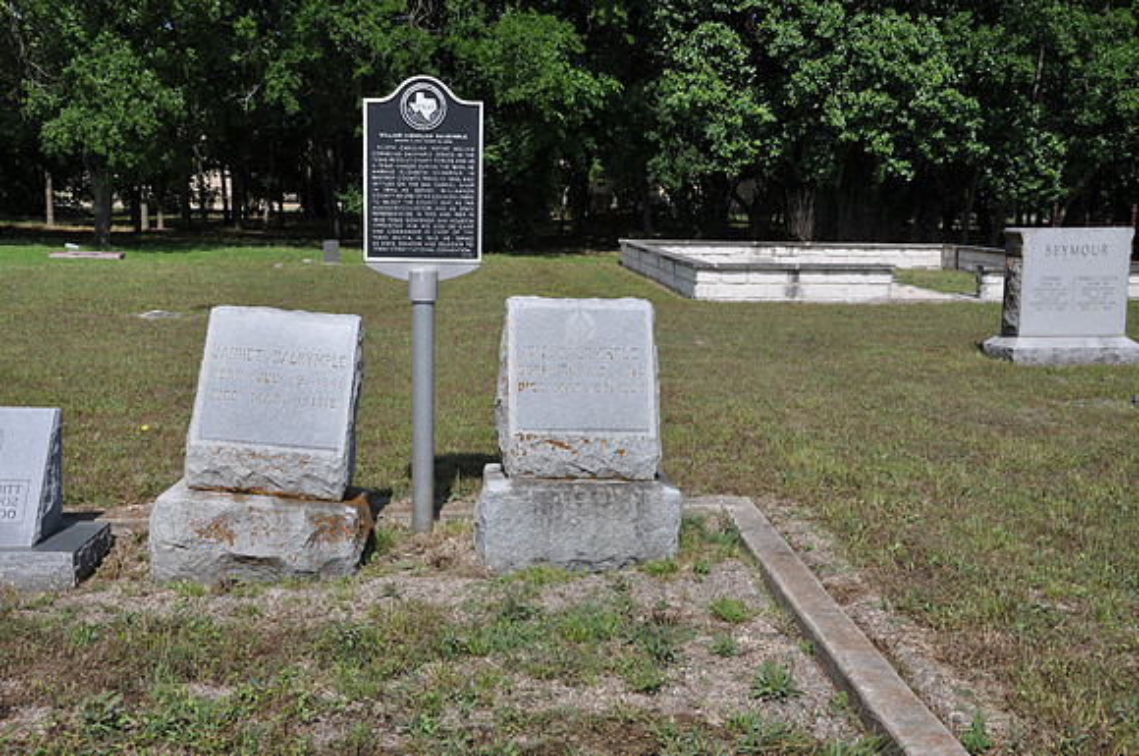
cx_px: 570
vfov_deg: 34.1
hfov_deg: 49.6
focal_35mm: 39
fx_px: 1232
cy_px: 378
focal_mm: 26
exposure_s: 1/125
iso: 200
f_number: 11
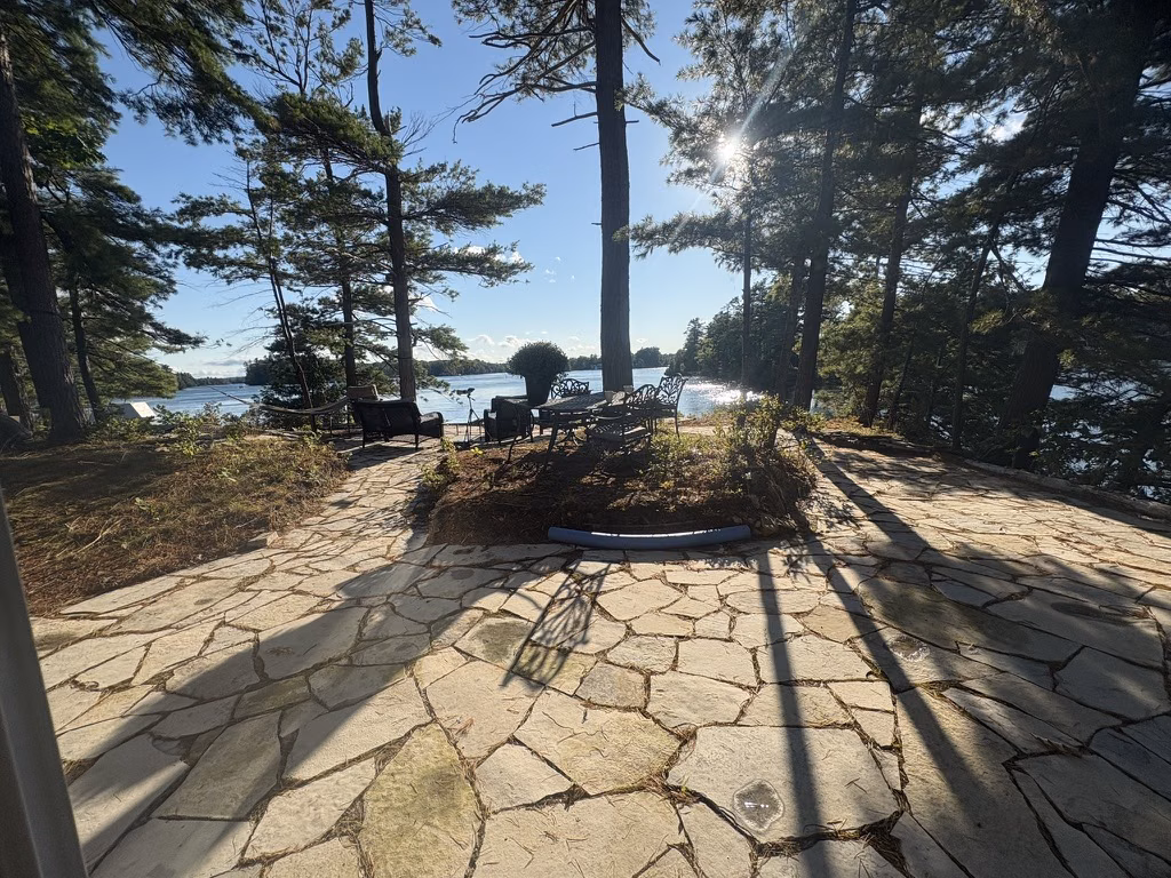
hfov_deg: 102.1
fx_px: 474
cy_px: 439
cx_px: 586
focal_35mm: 14
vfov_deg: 85.7
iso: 50
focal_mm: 2.22
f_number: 2.2
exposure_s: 1/1709
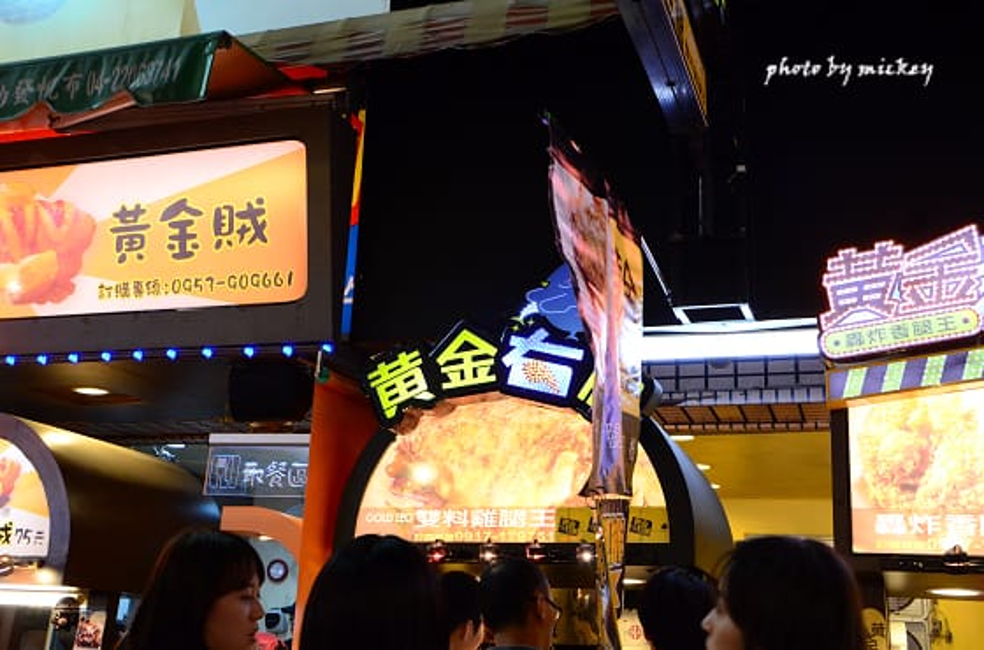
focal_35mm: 40
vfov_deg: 32.8
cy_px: 325
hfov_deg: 48.0
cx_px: 492
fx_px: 1104
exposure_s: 1/80
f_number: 6.3
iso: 2000
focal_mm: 27
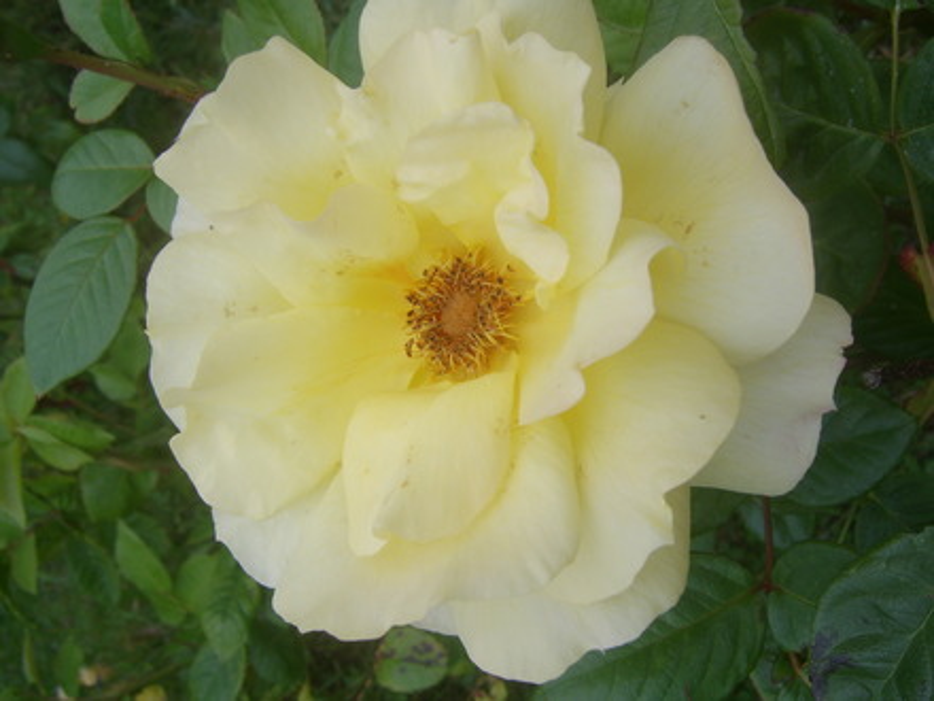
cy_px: 350
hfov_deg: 58.4
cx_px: 467
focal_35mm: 31
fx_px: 836
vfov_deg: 45.4
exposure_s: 1/114
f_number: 5.6
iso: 50
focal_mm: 8.13
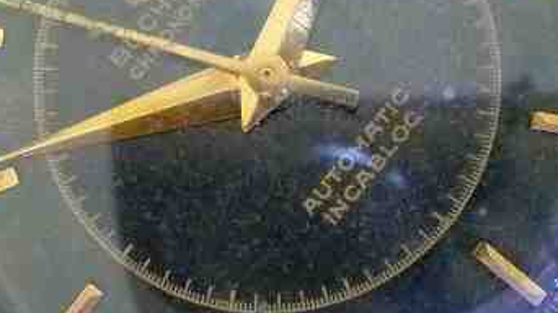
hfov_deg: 8.6
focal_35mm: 250
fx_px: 3697
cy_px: 101
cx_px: 320
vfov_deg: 4.9
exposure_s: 1/8
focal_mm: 8.8
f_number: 4.3
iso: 400
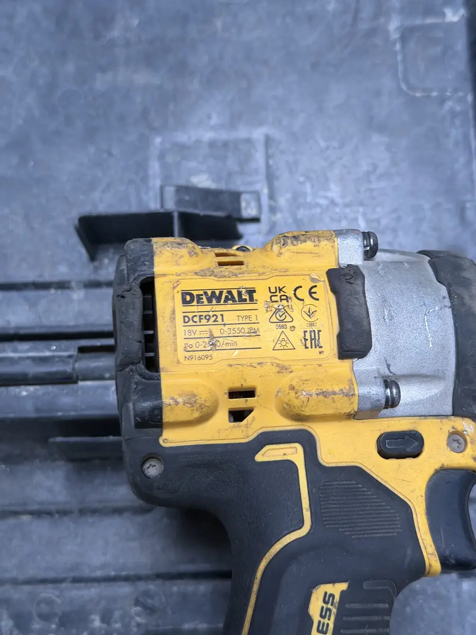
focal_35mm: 48
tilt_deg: -75.8
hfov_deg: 30.3
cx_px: 238
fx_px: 880
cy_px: 318
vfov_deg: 39.7
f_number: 1.78
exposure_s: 1/60
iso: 250
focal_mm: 6.76
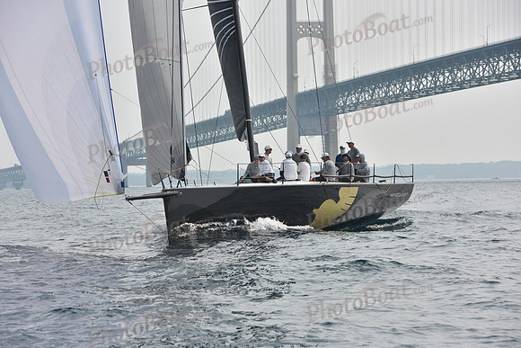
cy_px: 174
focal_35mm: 135
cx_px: 260
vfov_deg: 10.2
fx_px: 1954
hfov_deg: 15.2
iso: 250
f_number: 8
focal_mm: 135
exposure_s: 1/1250
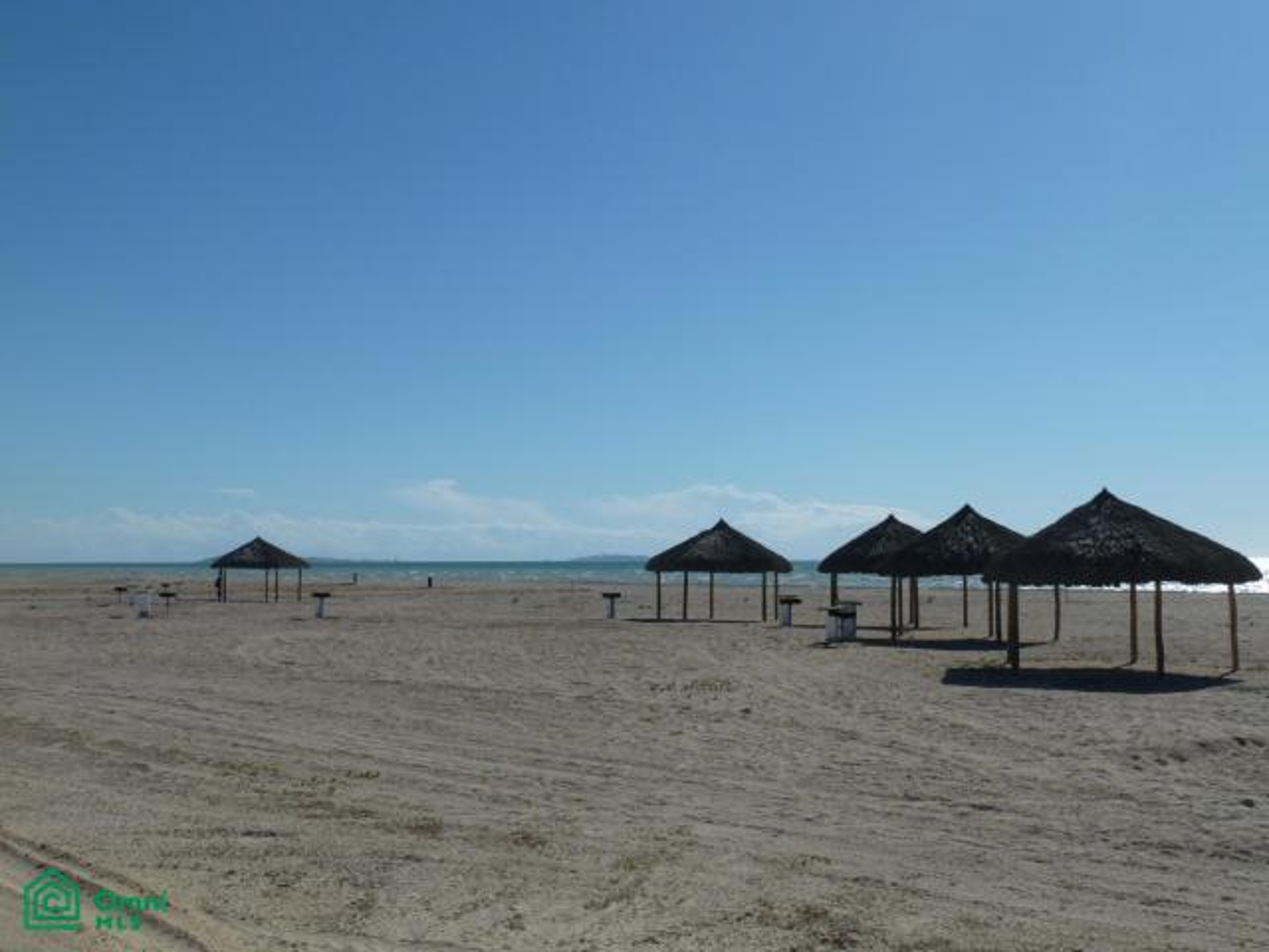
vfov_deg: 36.0
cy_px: 476
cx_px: 634
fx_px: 1466
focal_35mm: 40
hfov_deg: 46.8
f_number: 5.6
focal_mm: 6.5
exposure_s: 1/800
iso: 80
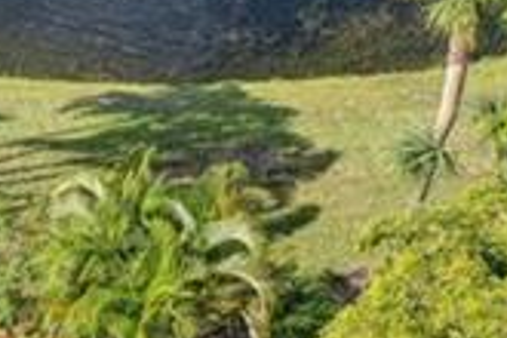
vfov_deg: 7.6
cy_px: 656
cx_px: -590
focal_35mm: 174
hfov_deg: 10.6
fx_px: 2450
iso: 100
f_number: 5
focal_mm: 10.3
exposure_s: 1/240
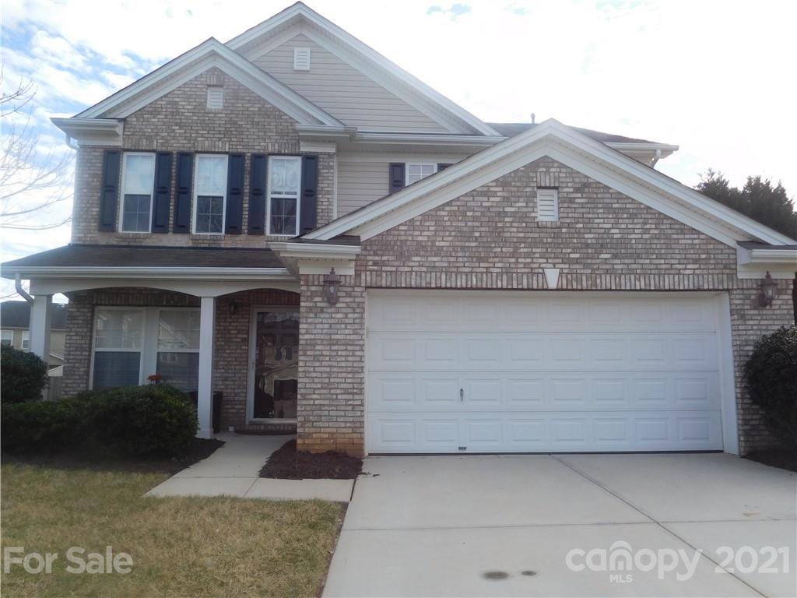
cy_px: 299
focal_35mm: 25
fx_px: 576
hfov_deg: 69.4
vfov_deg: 54.9
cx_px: 398
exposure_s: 1/640
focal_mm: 4.5
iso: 125
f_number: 3.4
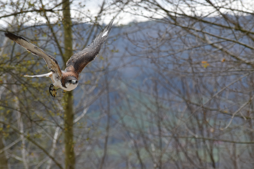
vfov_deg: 4.6
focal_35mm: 300
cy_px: 84
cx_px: 127
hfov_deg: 6.9
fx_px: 2117
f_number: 7.1
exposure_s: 1/1000
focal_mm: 200
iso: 400
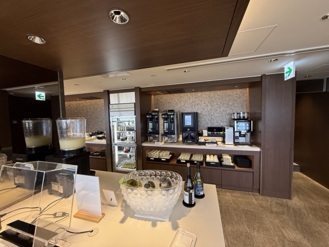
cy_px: 124
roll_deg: +1.1
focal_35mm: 14
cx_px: 164
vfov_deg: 85.7
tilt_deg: -2.0
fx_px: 133
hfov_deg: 102.1
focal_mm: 2.22
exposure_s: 1/120
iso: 200
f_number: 2.2
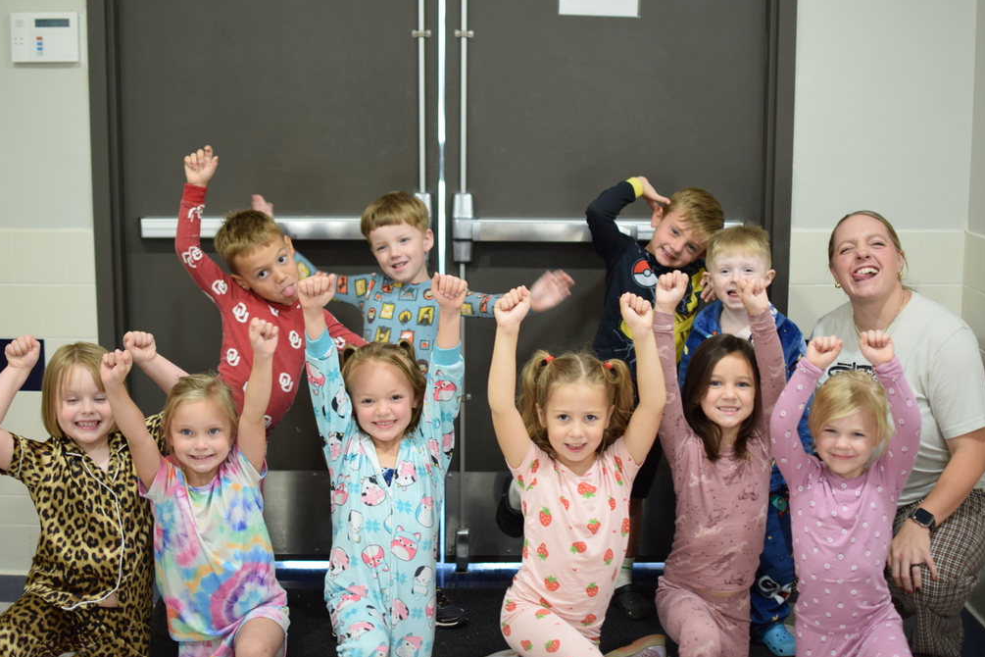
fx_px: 1464
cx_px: 486
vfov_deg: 25.3
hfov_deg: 37.2
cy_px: 324
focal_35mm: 54
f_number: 2.5
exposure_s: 1/60
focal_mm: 35
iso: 800
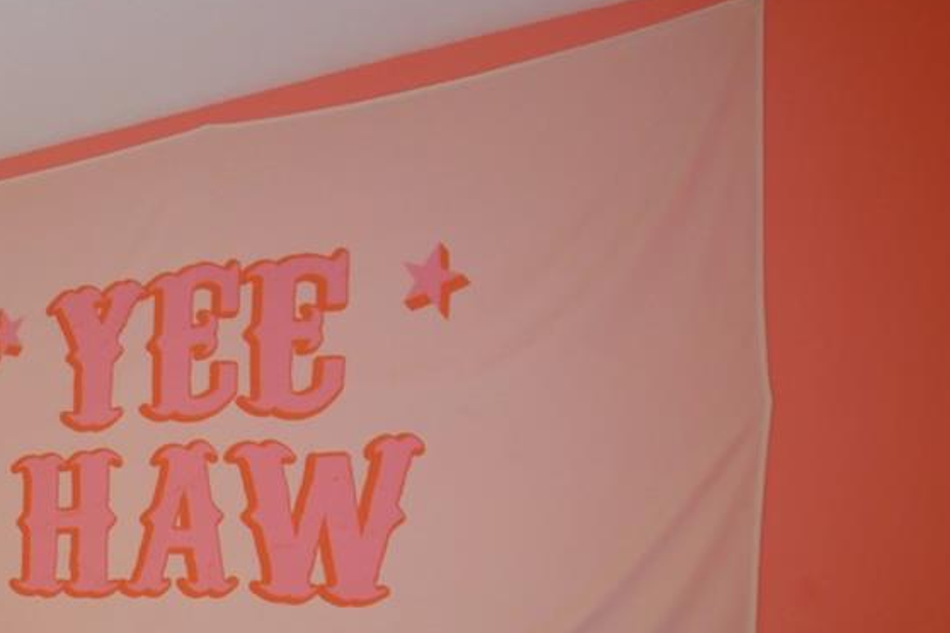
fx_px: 1135
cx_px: -226
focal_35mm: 43
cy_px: 616
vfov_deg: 29.4
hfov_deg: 34.8
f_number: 4.5
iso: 400
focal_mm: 10
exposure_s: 1/50
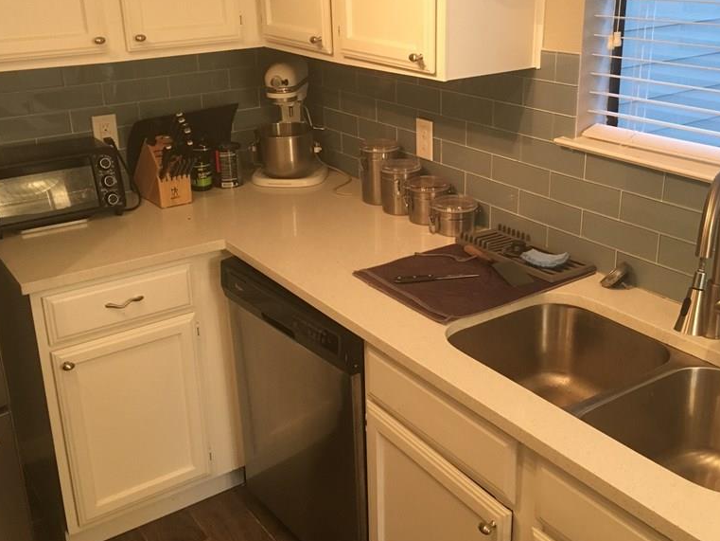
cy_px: 237
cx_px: 367
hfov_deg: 47.9
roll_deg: +2.2
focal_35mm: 39
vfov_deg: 36.8
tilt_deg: -19.2
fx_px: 811
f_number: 2.2
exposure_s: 1/24
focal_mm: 4.15
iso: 200
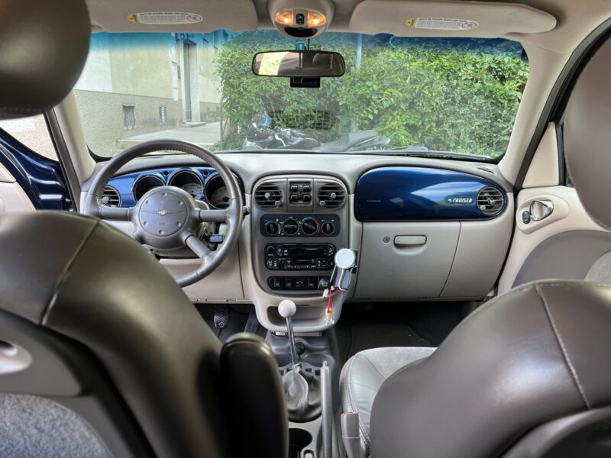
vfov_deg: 53.1
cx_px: 306
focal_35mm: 26
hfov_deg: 67.3
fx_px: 459
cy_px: 229
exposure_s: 1/121
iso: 64
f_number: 1.5
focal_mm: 5.7
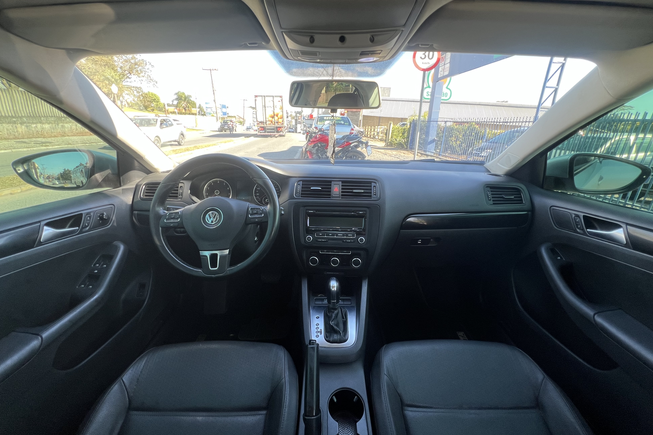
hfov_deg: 104.2
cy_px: 219
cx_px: 331
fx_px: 254
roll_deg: -3.2
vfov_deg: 81.2
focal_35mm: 14
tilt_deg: -19.6
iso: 50
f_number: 1.8
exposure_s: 1/99
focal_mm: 1.57
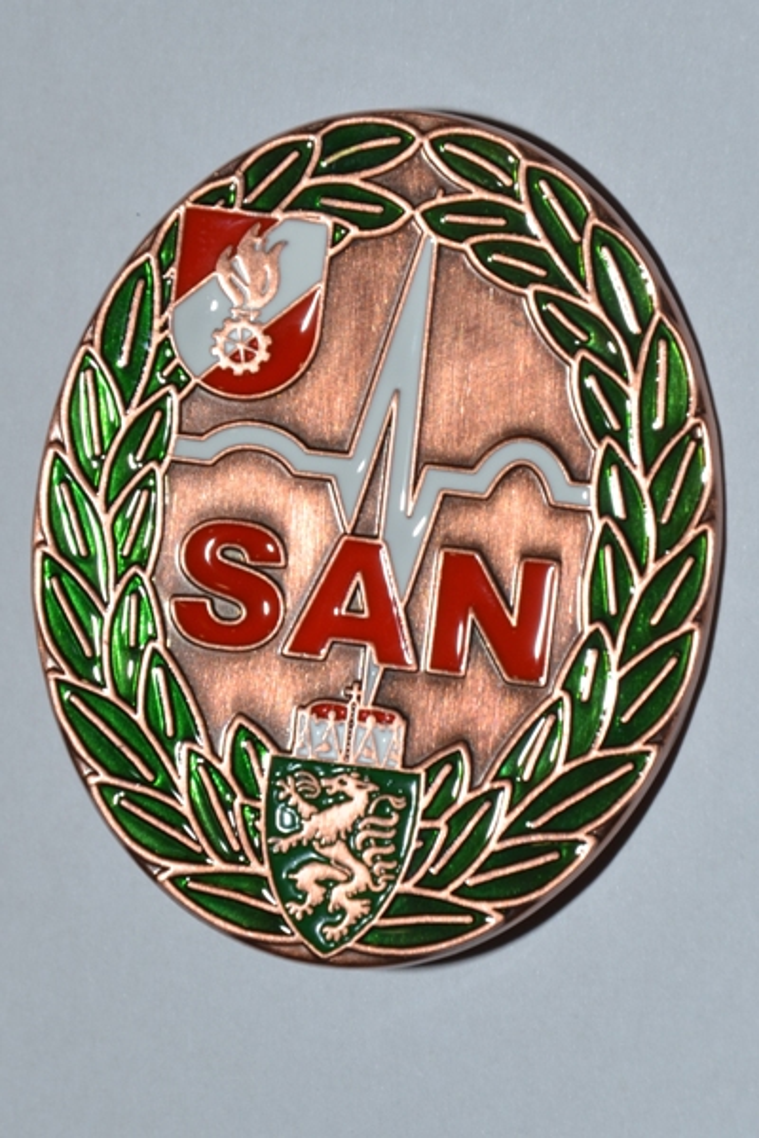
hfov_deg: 8.7
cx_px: 380
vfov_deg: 13.0
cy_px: 569
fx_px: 4981
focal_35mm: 158
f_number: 10
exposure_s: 1/125
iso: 200
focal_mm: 105
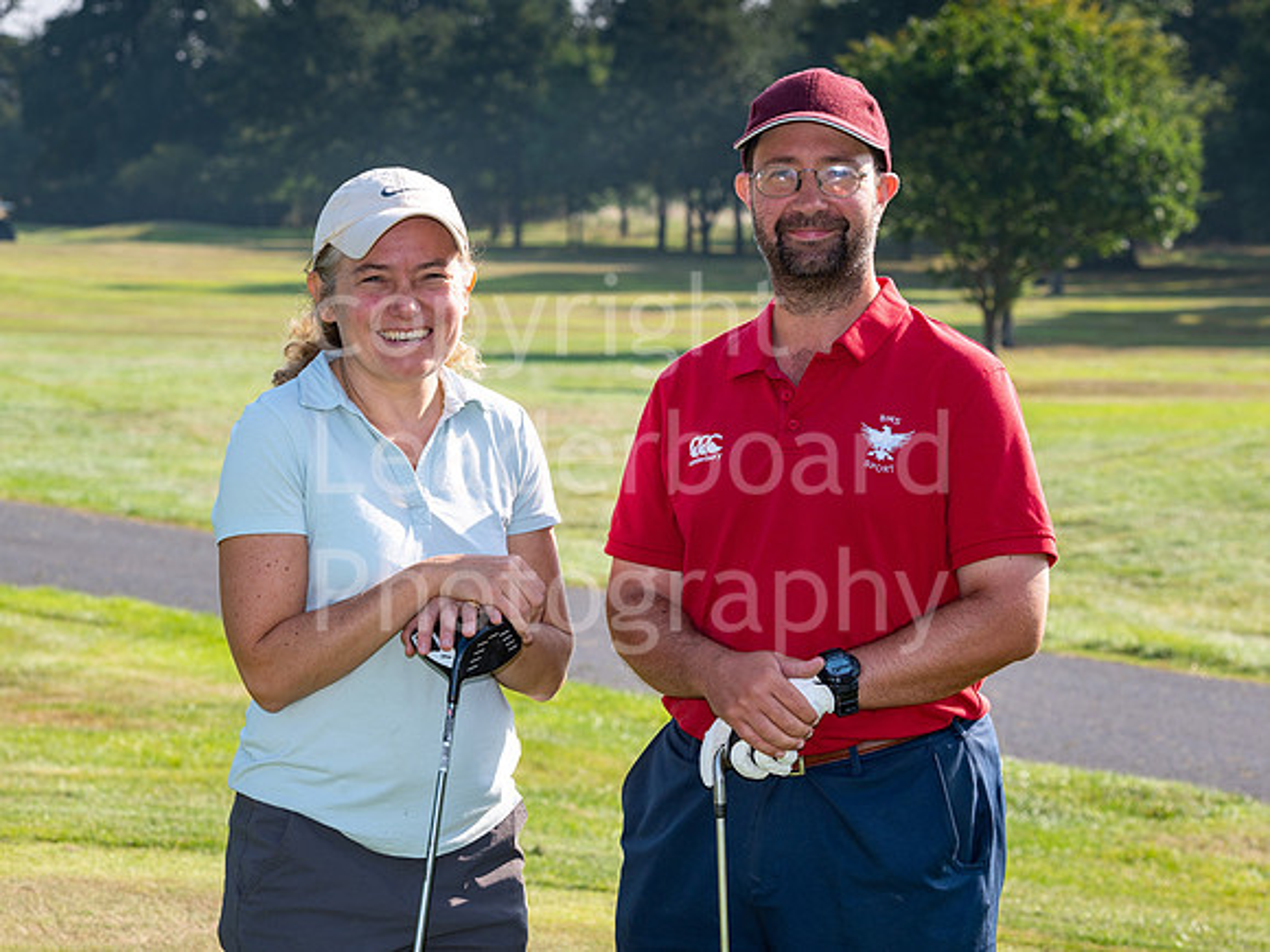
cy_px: 482
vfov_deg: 11.9
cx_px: 566
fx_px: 4575
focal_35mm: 125
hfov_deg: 15.8
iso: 100
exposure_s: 1/200
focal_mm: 100
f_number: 9
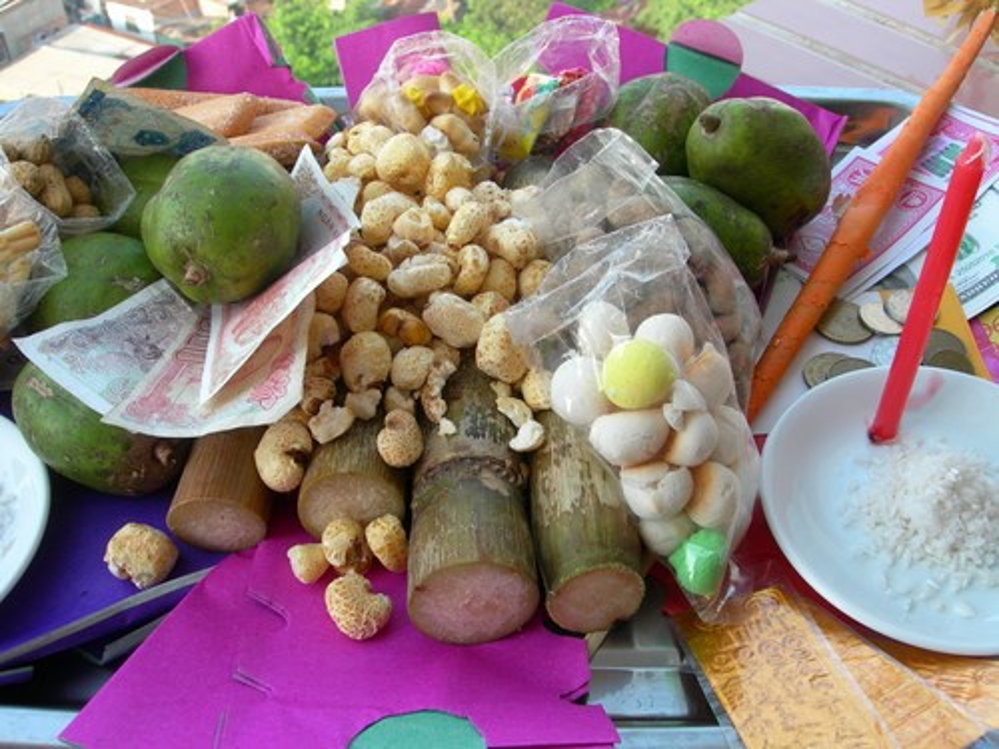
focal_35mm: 38
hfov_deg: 49.0
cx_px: 500
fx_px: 1097
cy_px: 374
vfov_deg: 37.7
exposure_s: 1/83.4
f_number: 4.8
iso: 50
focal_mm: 7.8
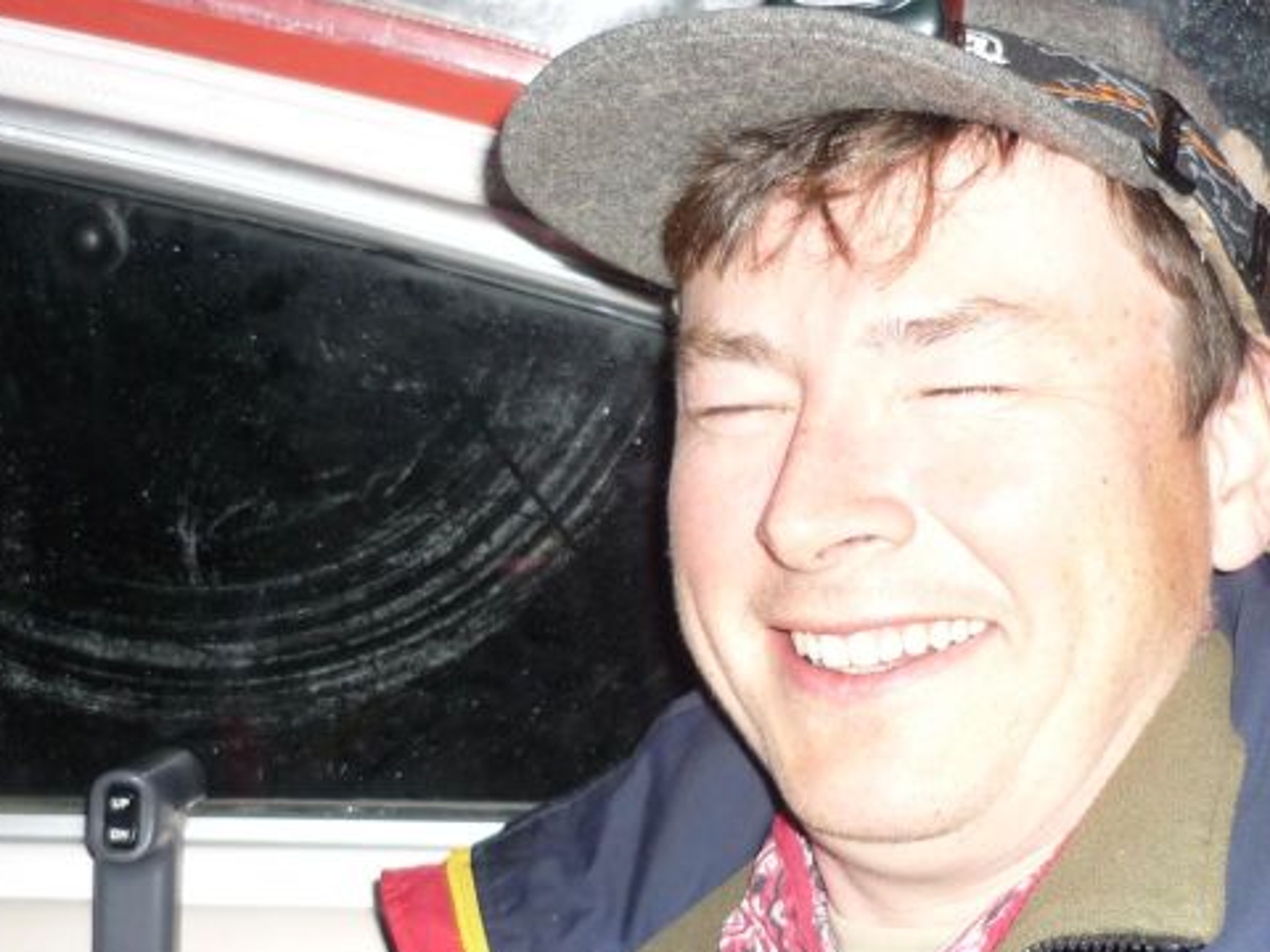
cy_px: 537
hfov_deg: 34.7
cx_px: 807
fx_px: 2018
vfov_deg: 26.5
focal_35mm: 55
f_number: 2.8
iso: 100
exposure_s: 1/30
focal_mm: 5.5
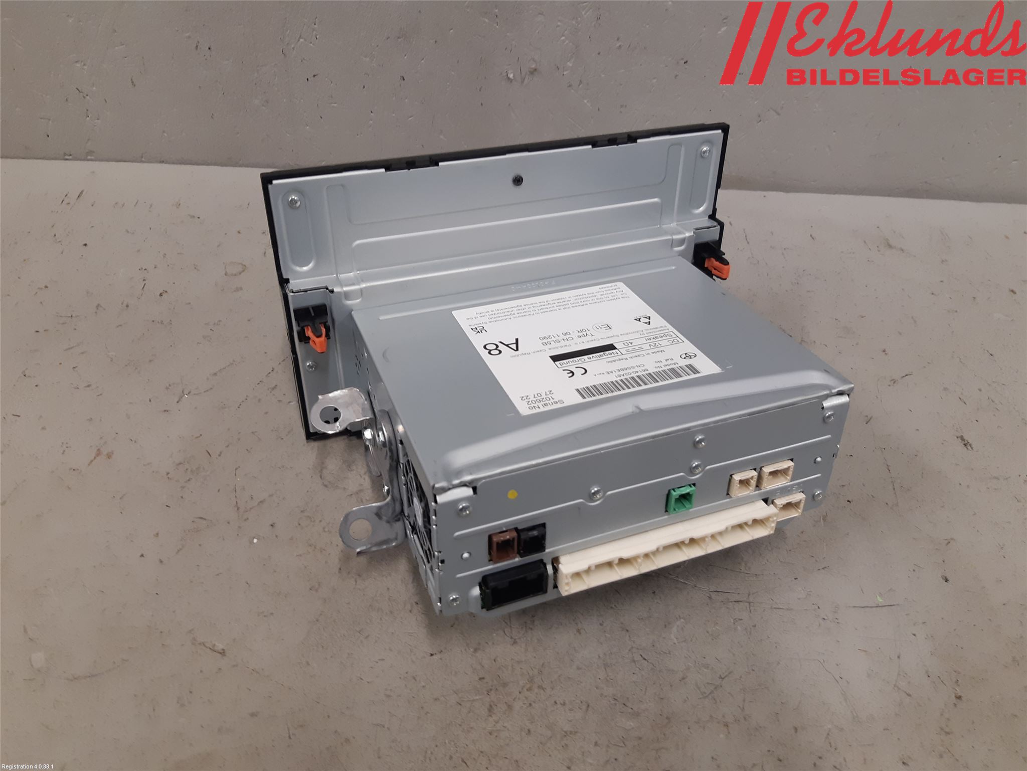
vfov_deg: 53.1
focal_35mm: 26
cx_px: 514
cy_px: 386
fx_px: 771
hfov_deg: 67.3
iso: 100
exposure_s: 1/50
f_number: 1.7
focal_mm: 3.93
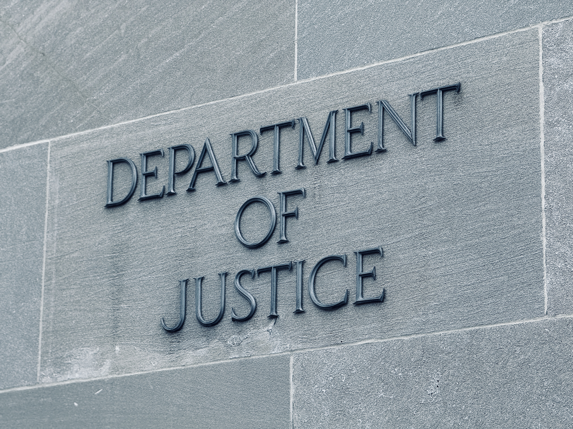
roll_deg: -0.4
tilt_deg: +14.6
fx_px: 1986
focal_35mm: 120
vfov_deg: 12.3
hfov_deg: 16.4
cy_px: 214
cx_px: 286
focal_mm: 15.66
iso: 50
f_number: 2.8
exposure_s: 1/169
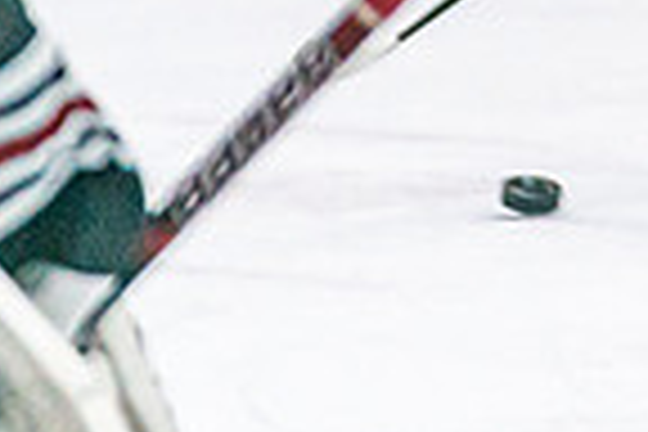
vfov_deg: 2.0
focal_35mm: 699
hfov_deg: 2.9
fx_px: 12581
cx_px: 1514
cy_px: -530
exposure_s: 1/1250
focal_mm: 137
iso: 3200
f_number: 2.8
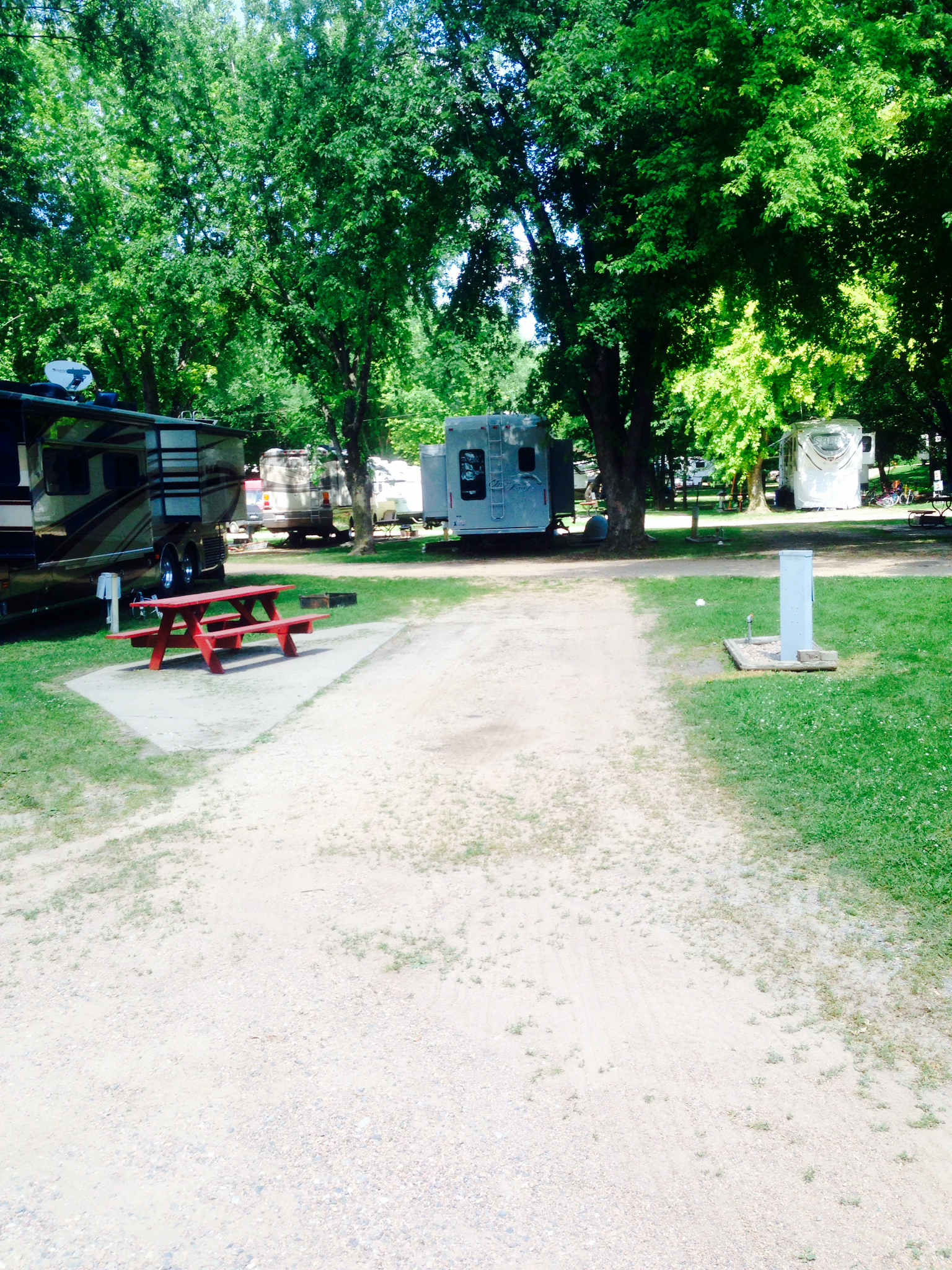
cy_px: 635
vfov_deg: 55.4
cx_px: 476
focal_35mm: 33
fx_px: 1210
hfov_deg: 42.9
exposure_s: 1/359
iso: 50
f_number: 2.4
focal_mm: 4.12
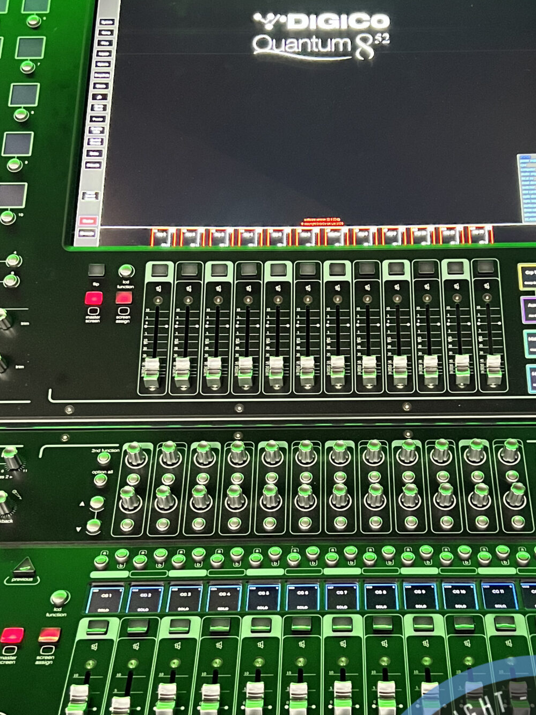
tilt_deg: -36.3
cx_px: 347
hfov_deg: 28.9
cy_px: 408
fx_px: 1032
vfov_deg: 38.1
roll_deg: +0.9
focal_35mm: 50
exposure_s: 1/40
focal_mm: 5.7
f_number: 1.5
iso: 500
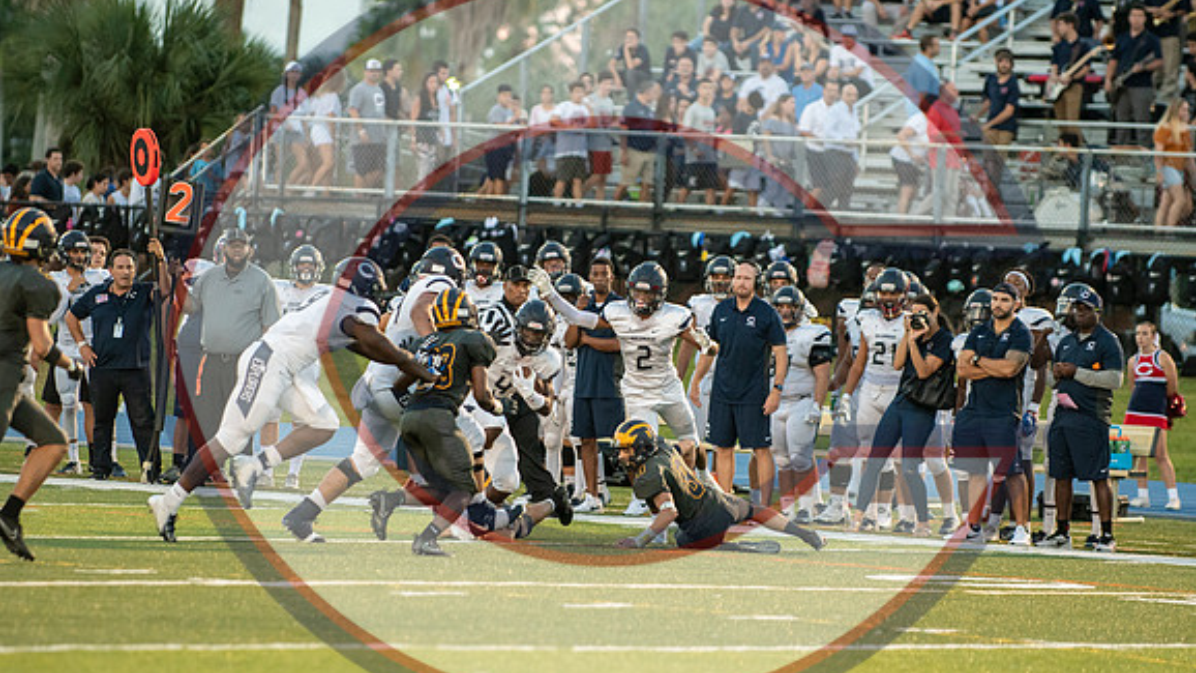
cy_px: 341
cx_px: 598
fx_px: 9006
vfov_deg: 4.3
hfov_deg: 7.6
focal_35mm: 284
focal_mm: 180
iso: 3600
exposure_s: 1/1600
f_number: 2.8
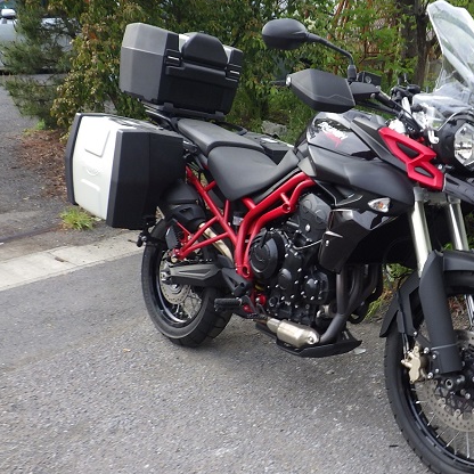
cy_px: 231
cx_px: 398
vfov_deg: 40.0
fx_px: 651
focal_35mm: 42
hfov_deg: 38.1
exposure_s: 1/50
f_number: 3.5
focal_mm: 5
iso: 125
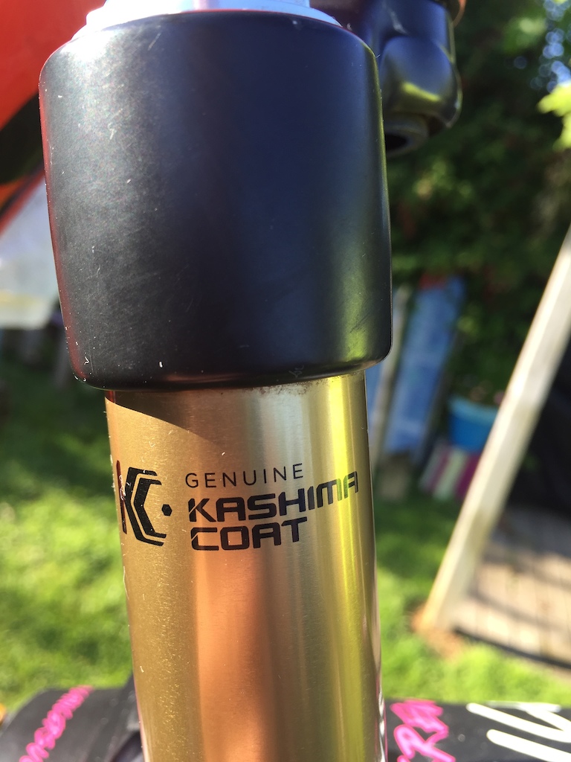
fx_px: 638
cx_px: 286
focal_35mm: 29
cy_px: 381
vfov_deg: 61.7
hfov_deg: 48.2
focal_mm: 4.15
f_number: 2.2
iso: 32
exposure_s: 1/182
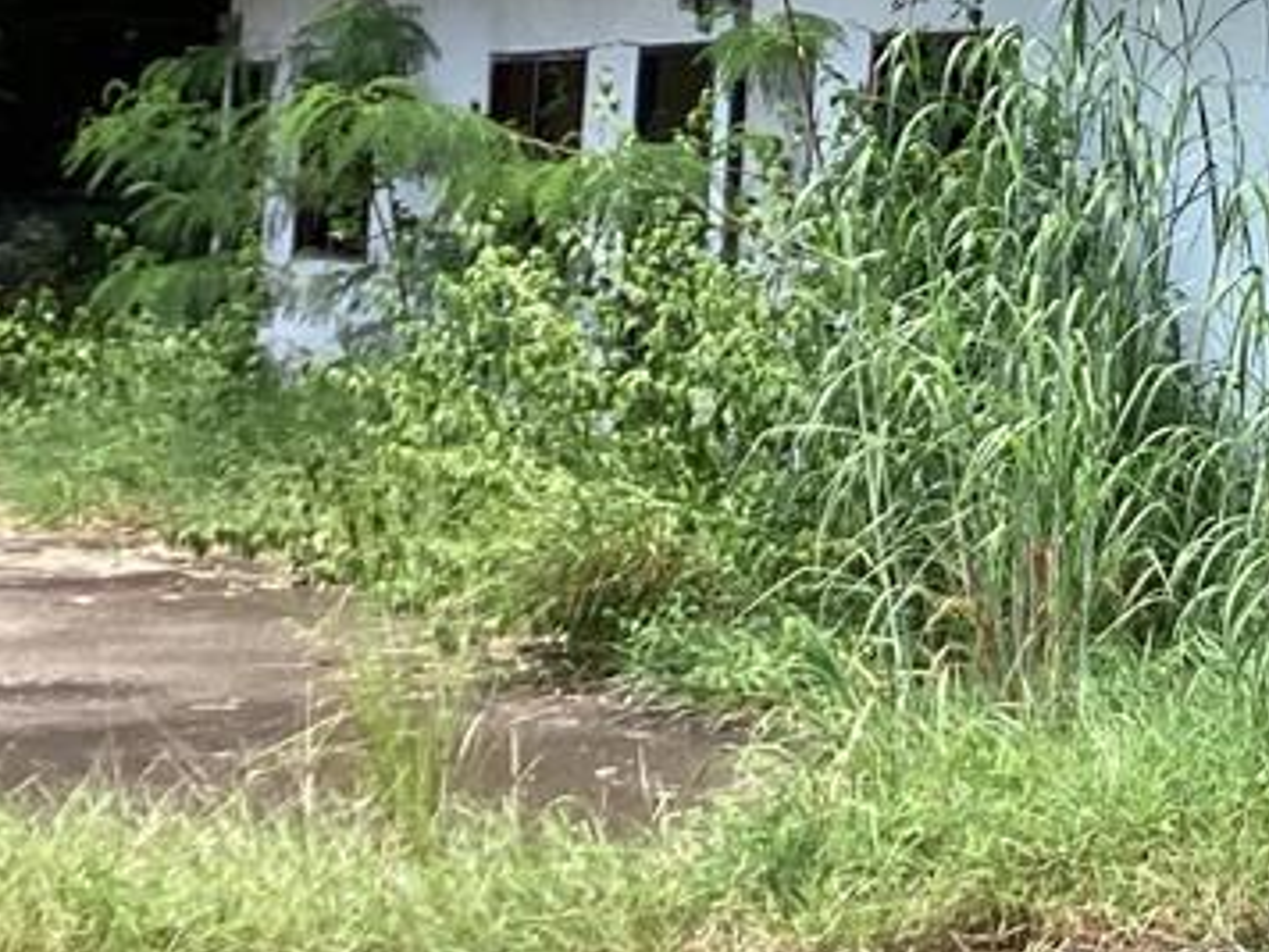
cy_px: -189
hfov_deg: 17.4
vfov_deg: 14.3
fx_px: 3666
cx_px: 1984
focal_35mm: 100
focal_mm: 3.3
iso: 25
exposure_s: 1/369
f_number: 2.4
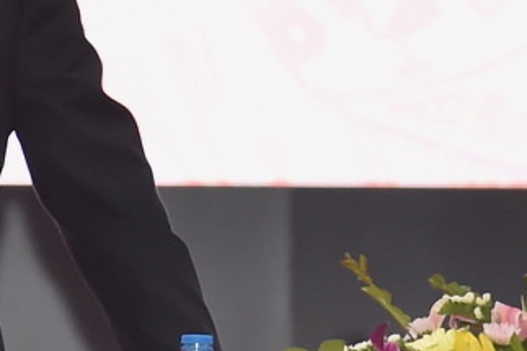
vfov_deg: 1.3
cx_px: -62
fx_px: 15626
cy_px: -385
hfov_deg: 1.9
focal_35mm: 1068
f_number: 3.2
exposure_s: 1/125
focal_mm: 140
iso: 1600
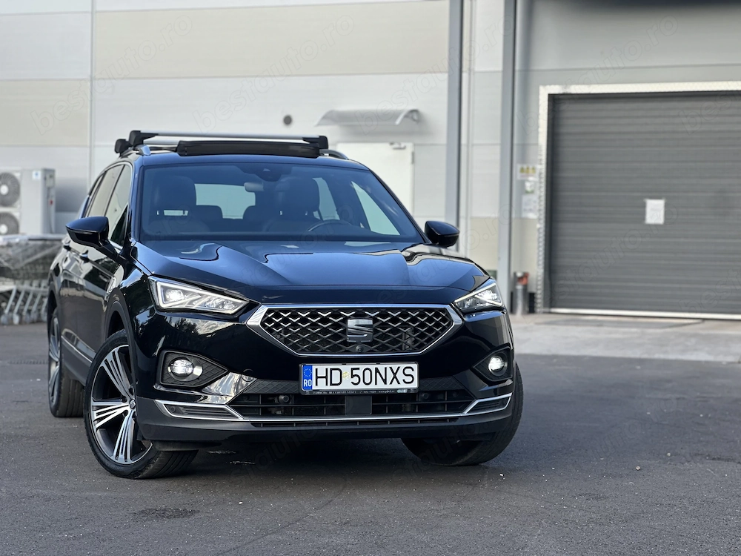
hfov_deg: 25.3
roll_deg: -1.9
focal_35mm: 77
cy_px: 278
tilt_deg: +0.4
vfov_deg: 19.1
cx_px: 370
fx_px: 1648
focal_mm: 9
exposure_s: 1/203
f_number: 2.8
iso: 32
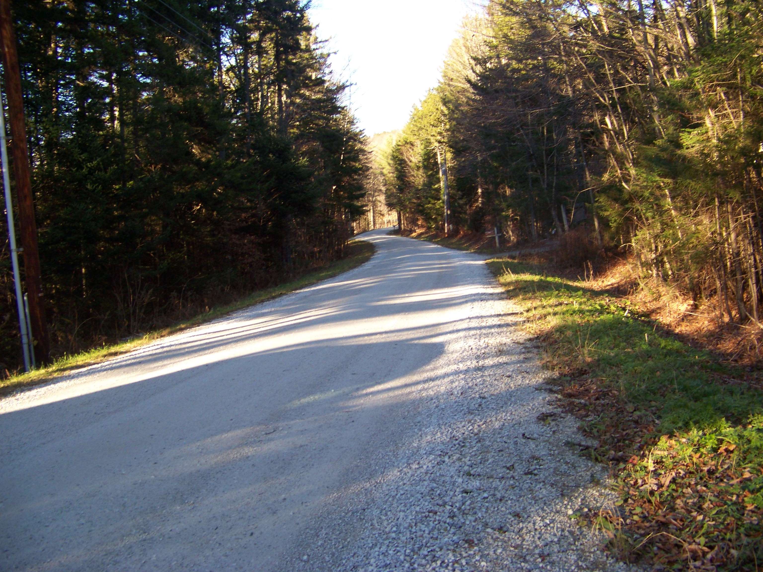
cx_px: 382
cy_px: 286
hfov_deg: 51.4
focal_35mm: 36
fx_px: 794
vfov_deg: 39.7
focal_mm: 5.85
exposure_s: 1/125
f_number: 2.8
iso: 69
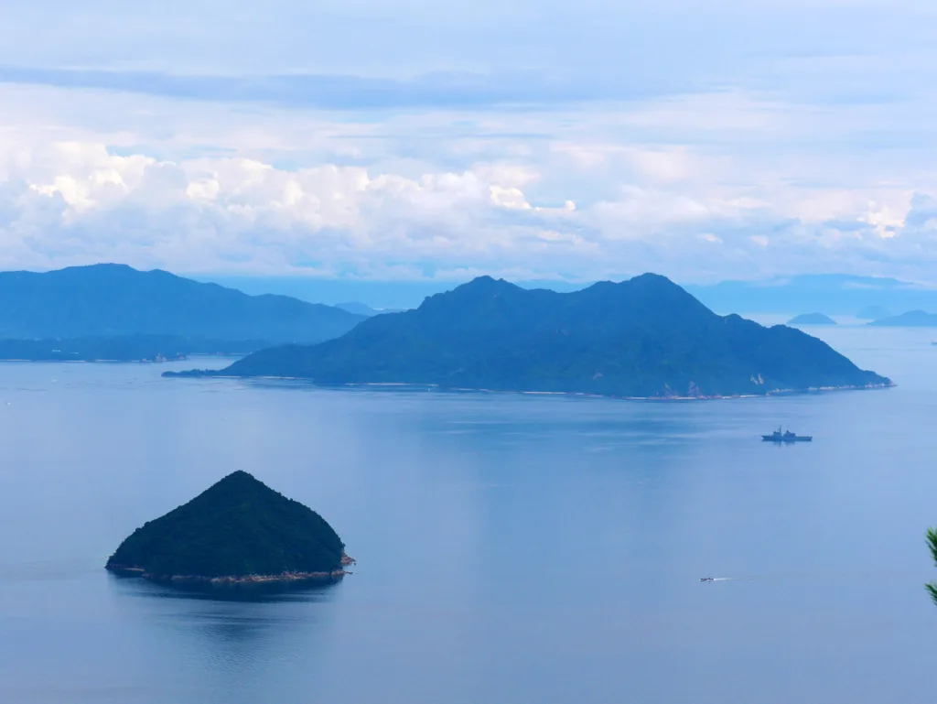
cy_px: 352
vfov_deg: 12.2
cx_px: 468
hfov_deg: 16.1
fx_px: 3304
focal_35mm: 122
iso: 200
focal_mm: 61
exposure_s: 1/640
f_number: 9
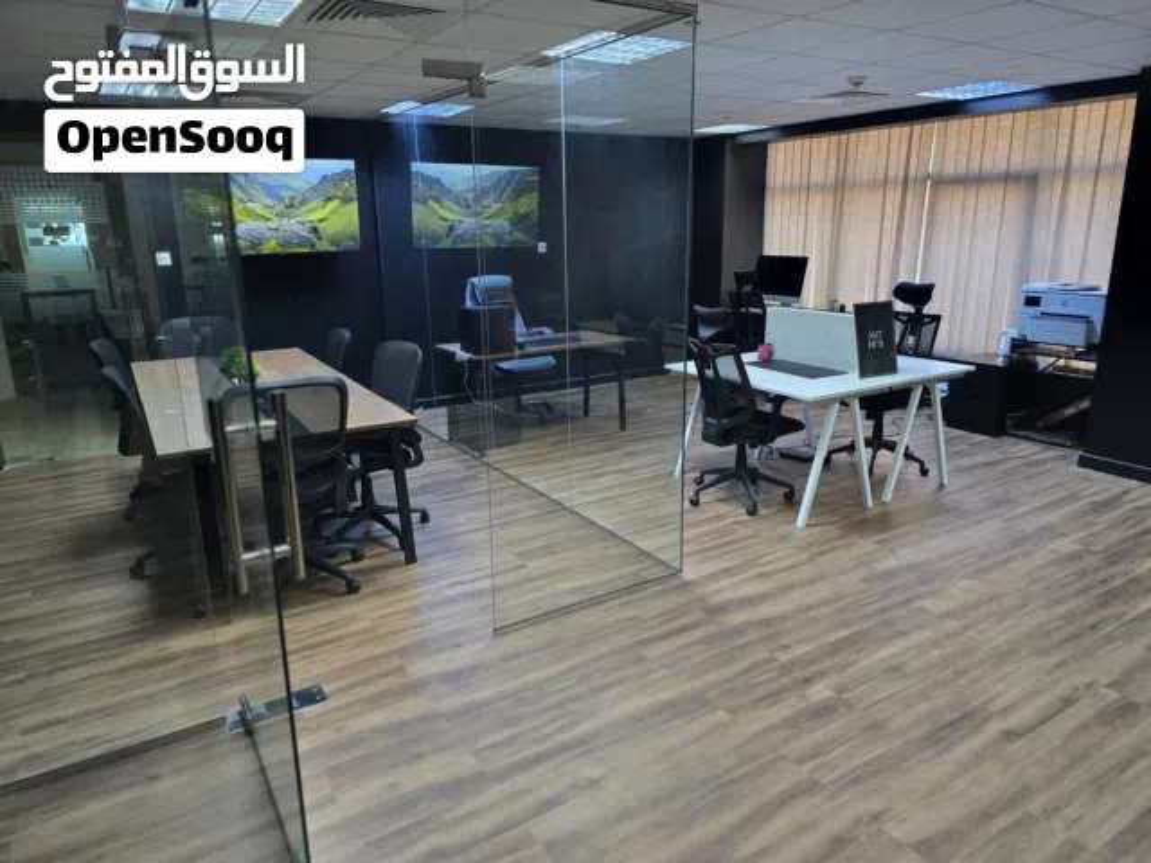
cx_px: 576
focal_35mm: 23
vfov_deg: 58.9
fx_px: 765
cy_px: 432
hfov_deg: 73.9
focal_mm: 6.3
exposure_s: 1/100
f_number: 1.7
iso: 500
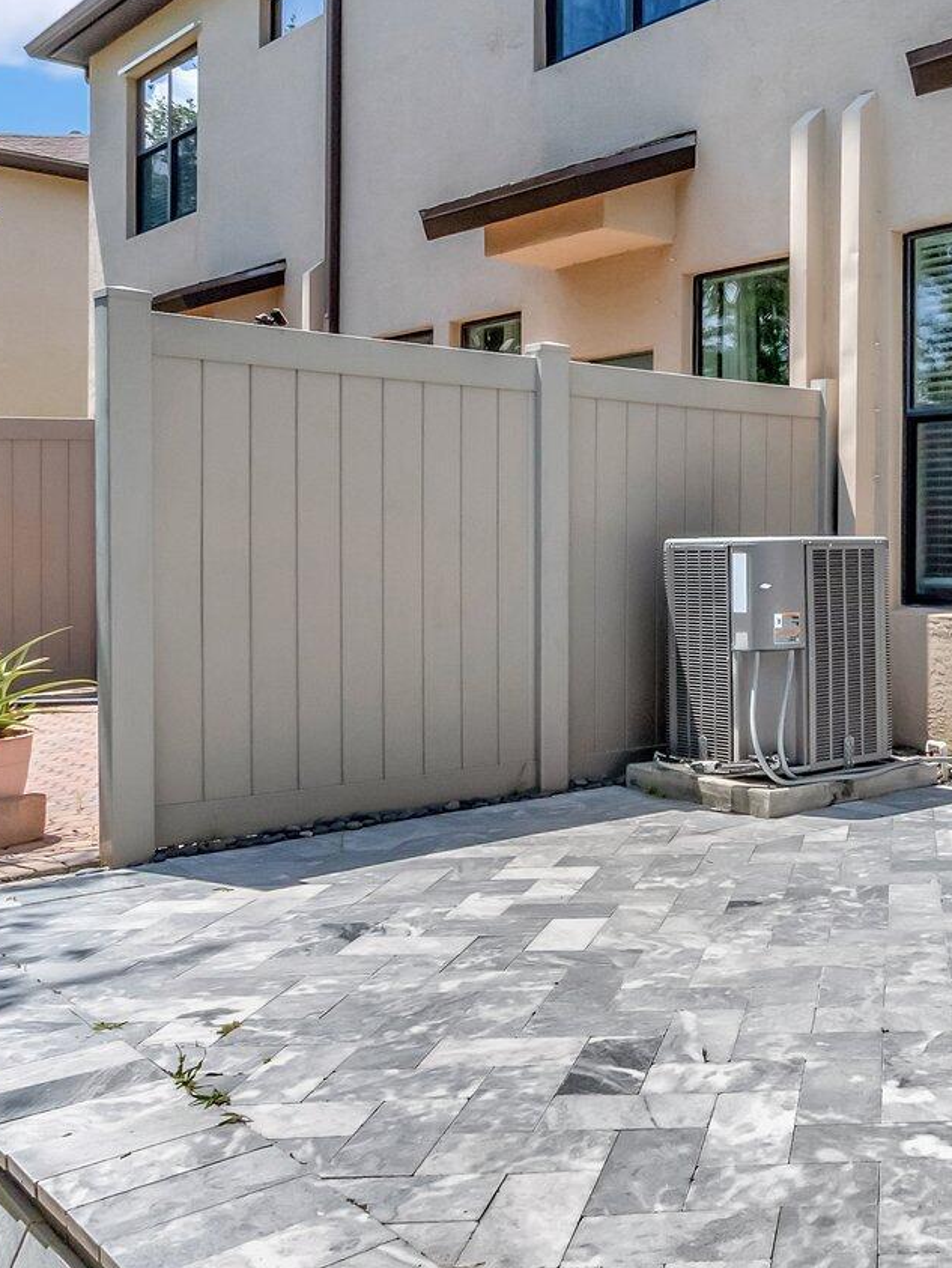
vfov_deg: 52.5
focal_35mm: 35
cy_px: 560
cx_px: 1014
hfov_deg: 35.6
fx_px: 1282
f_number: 8
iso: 640
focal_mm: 10
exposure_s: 1/2000
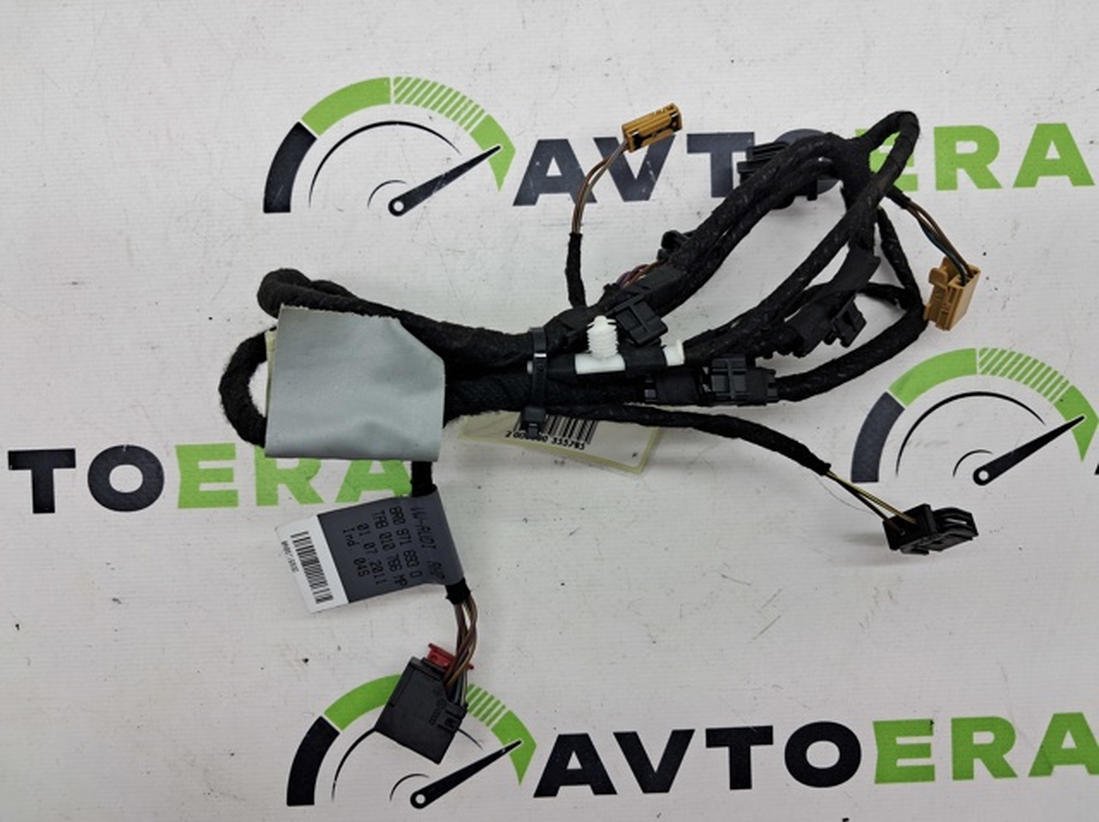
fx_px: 857
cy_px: 411
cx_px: 550
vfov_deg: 51.3
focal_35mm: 27
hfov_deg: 65.4
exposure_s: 1/100
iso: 50
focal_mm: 4
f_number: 1.8
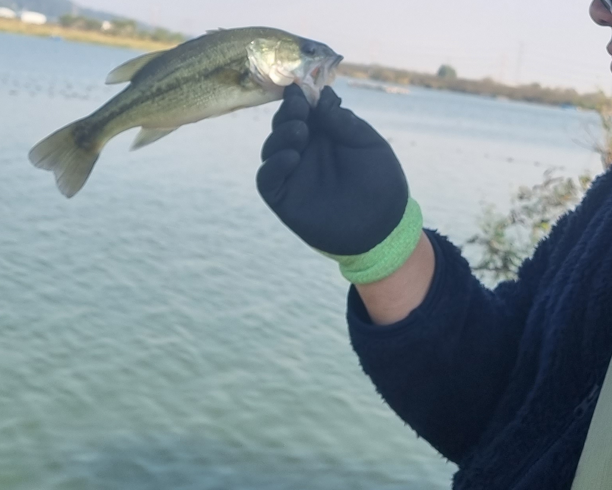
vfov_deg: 22.0
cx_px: 357
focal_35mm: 66
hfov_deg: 28.7
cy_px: -38
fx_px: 1195
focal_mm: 5.4
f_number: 1.8
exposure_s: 1/1728
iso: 50
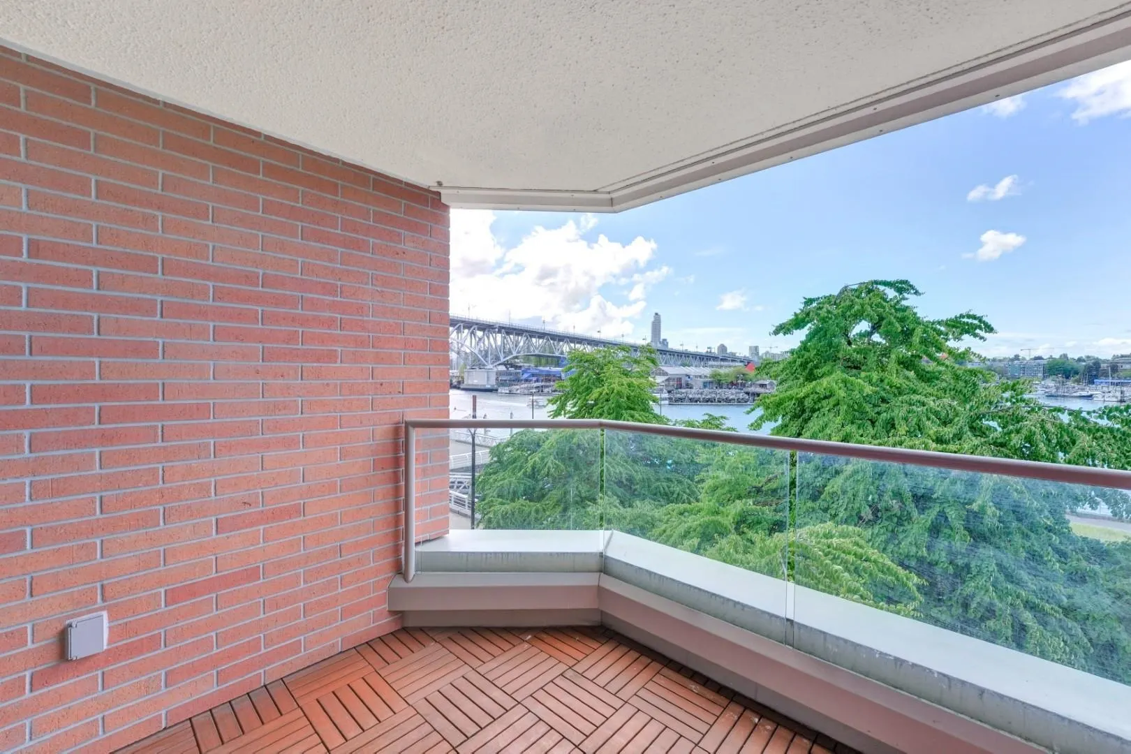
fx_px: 440
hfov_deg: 104.3
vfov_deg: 81.2
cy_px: 377
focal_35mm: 14
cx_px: 566
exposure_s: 1/500
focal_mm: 14
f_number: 8
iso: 400
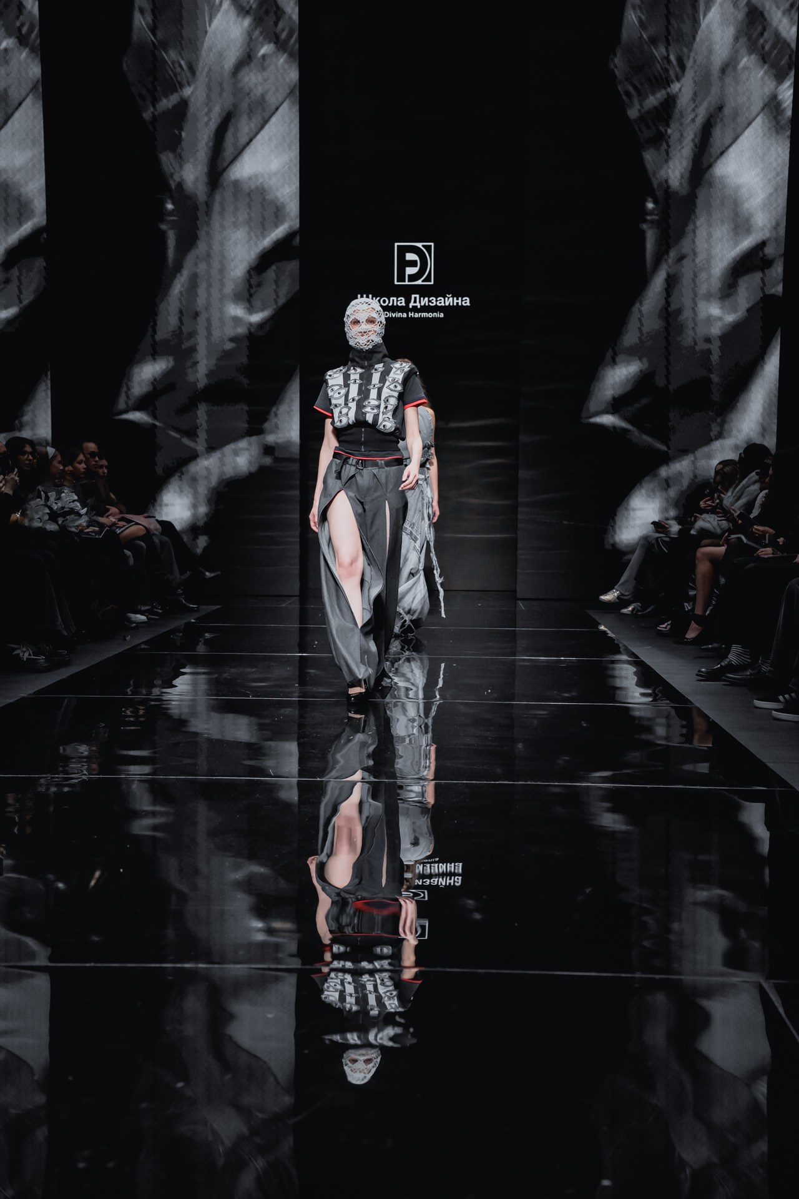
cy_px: 600
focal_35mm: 46
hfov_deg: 29.2
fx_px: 1531
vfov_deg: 42.7
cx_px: 400
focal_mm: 46
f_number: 4.5
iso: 2000
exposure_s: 1/250
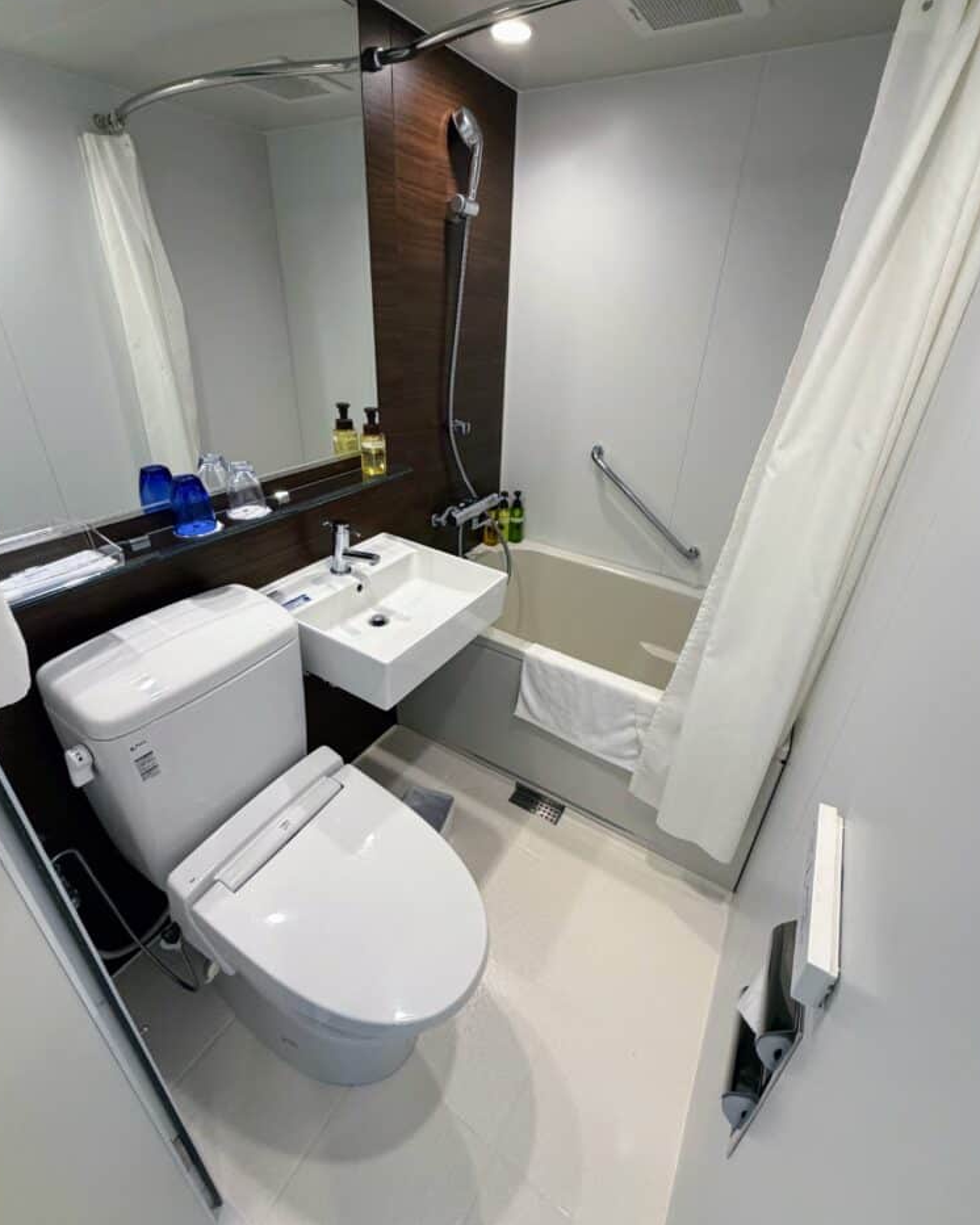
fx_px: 544
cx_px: 487
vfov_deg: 96.7
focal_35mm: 15
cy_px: 576
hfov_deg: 84.0
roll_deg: -3.0
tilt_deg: -27.7
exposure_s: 1/100
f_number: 2.2
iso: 320
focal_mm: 2.22
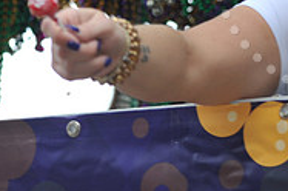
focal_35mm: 482
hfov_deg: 4.3
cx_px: 356
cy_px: -48
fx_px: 3849
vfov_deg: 2.8
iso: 250
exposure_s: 1/80
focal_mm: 155
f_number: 6.3
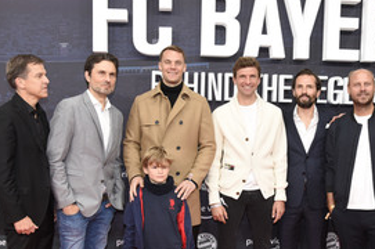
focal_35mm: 45
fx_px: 468
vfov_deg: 29.3
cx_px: 230
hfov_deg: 43.4
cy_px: 188
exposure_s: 1/125
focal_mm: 27
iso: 1600
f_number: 6.3
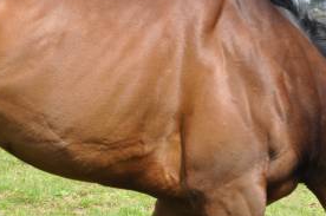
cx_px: 157
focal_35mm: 304
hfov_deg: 6.8
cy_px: 200
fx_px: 2748
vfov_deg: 4.5
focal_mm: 70
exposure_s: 1/320
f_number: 9
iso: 200
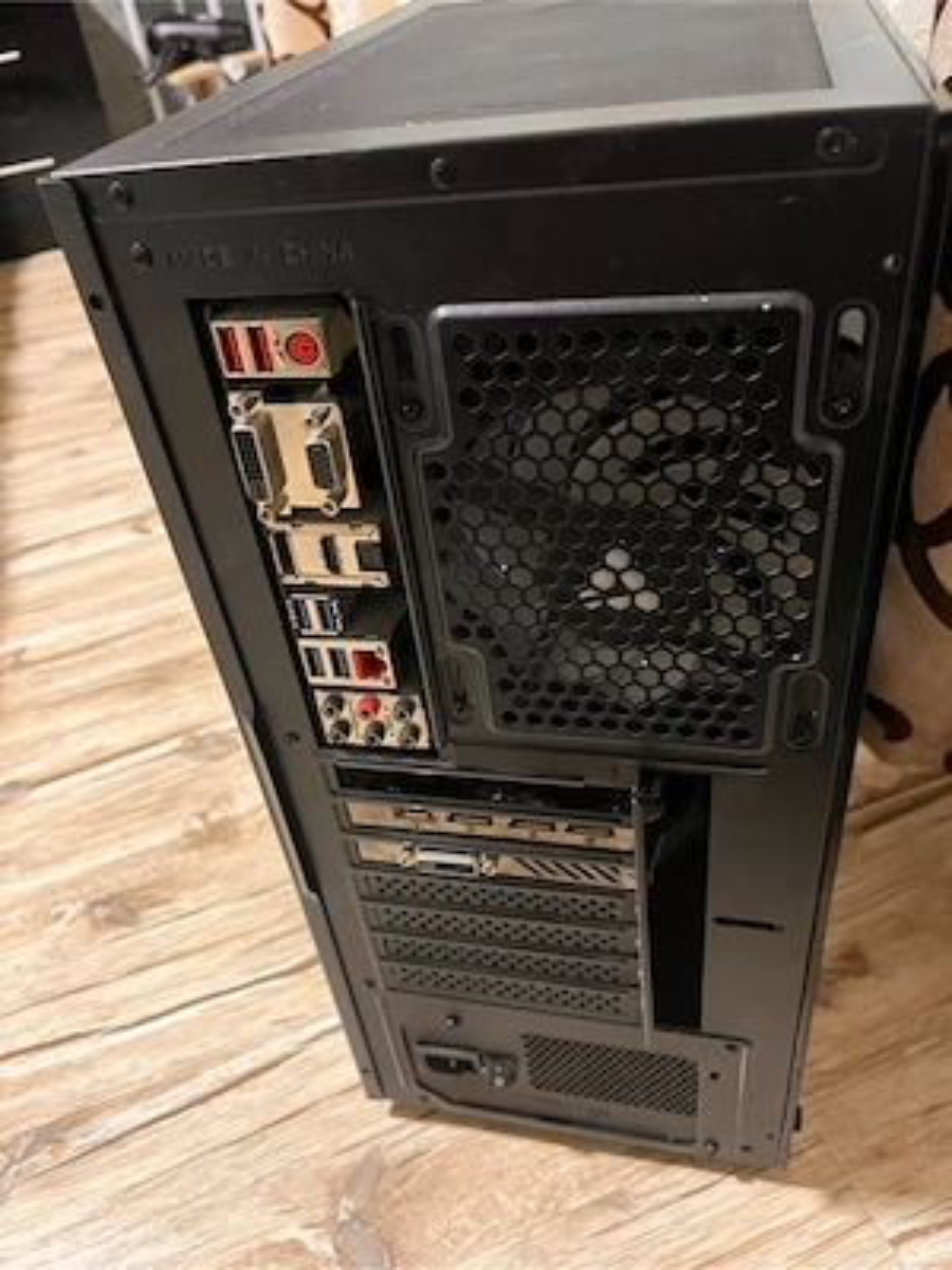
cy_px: 635
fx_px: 953
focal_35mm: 26
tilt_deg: -37.6
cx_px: 476
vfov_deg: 67.3
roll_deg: +9.1
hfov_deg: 53.1
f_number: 1.6
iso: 640
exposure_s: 1/30
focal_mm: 5.1
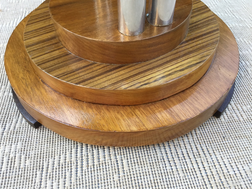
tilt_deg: -45.9
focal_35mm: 31
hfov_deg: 58.4
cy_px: 94
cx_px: 126
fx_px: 226
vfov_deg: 45.4
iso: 32
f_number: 2.4
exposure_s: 1/50
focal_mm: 3.3
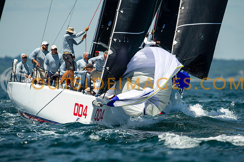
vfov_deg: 2.3
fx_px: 4117
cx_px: 122
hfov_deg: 3.4
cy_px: 81
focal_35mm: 608
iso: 400
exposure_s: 1/2000
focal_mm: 600
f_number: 5.6
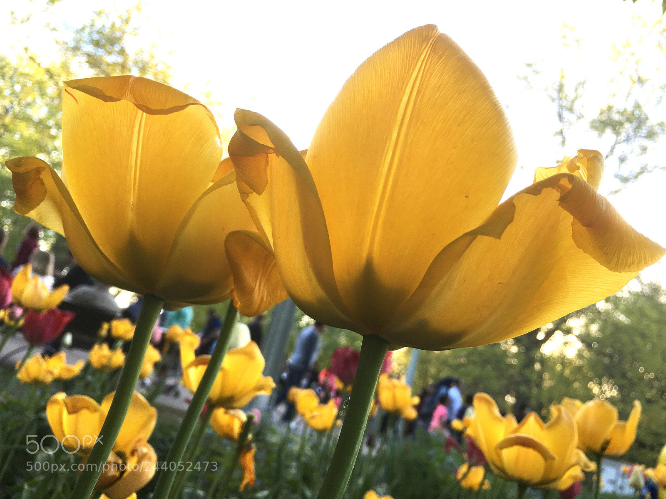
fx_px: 558
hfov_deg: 61.7
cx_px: 333
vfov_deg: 48.2
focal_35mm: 29
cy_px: 250
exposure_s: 1/120
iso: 25
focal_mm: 4.15
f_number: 2.2
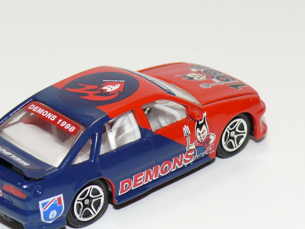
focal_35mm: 132
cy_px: 130
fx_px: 1163
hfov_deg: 14.9
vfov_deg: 11.2
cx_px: 126
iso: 100
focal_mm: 13.4
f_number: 4
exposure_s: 1/30
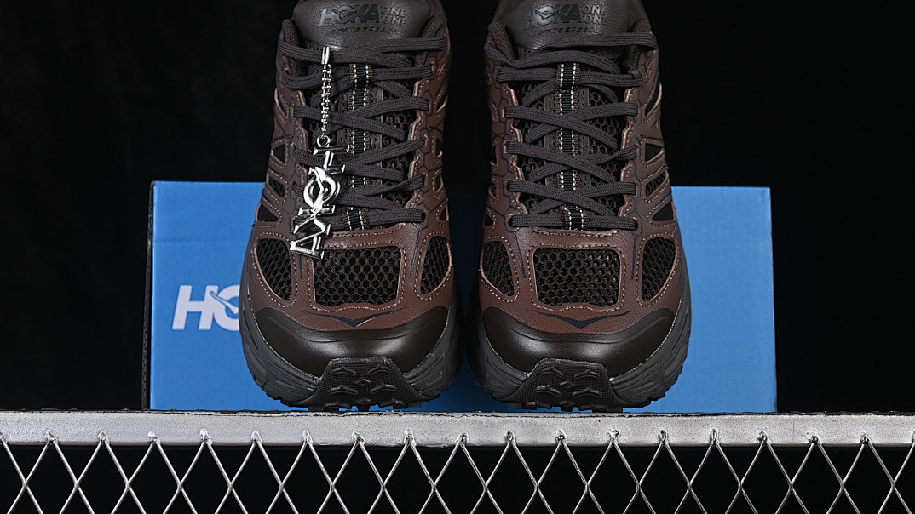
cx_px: 458
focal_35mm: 79
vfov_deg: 15.3
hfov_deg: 26.9
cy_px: 223
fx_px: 1917
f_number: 6.3
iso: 160
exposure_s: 1/60
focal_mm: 50
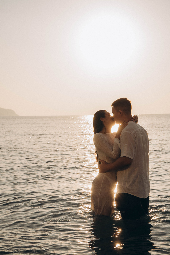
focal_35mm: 70
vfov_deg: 28.8
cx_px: 85
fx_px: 496
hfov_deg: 19.5
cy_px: 128
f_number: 11
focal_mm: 70
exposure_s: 1/500
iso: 500
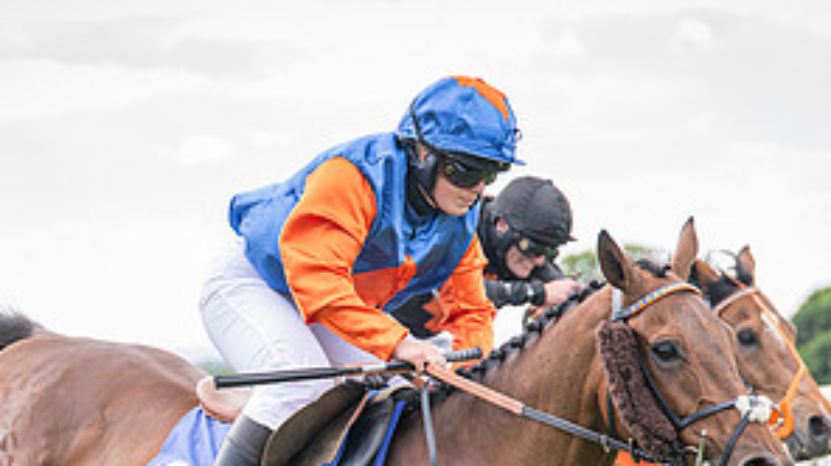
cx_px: 428
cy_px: 524
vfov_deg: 6.0
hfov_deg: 10.7
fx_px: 4426
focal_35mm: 201
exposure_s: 1/1600
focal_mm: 70
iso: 400
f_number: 2.8
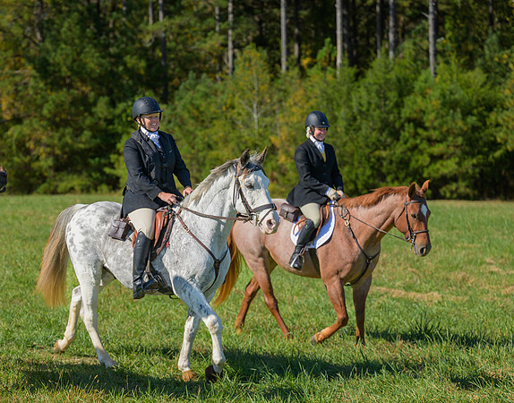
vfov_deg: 16.8
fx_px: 1363
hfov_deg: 21.3
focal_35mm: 90
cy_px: 194
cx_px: 187
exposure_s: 1/1250
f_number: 3.2
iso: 200
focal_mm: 70
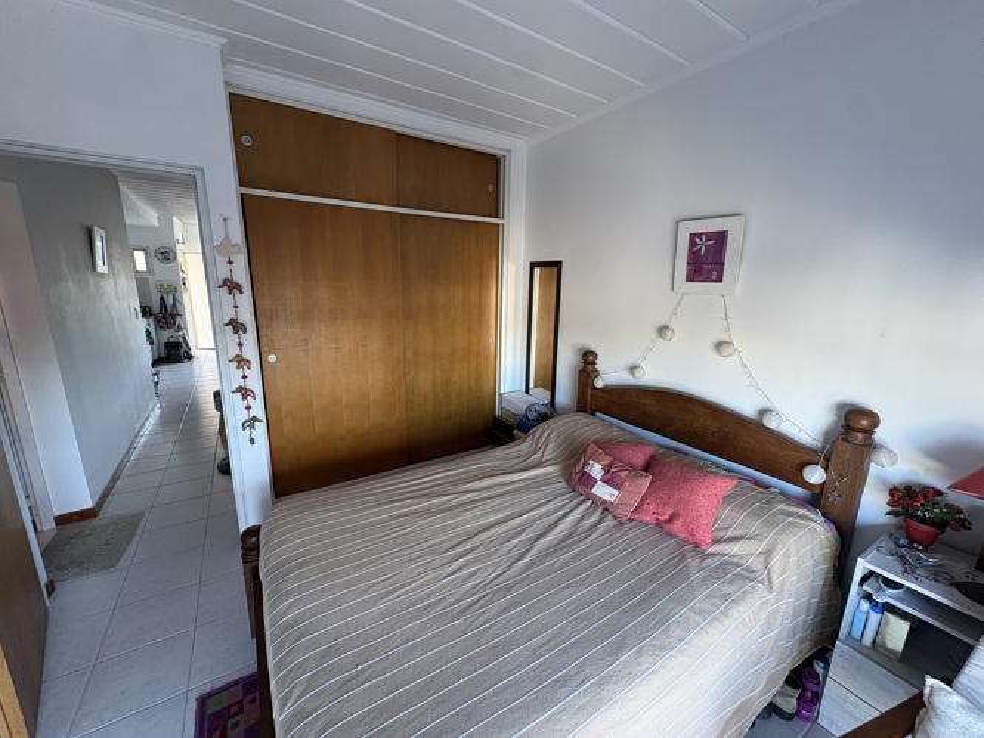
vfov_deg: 85.7
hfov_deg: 102.0
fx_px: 398
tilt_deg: -11.5
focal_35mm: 14
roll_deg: -0.5
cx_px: 492
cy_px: 369
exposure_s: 1/67
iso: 250
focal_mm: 2.22
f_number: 2.2
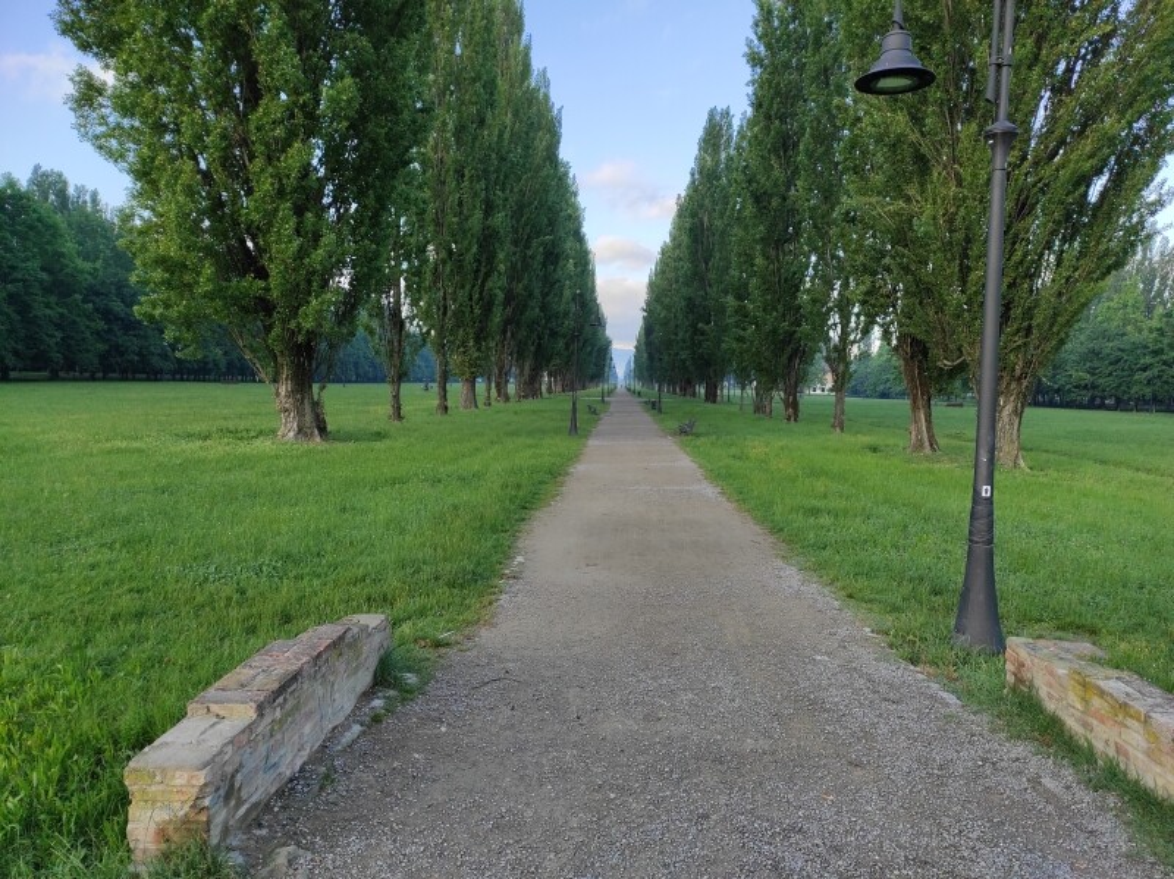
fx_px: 847
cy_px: 440
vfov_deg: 54.8
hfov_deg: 69.4
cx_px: 587
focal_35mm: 25
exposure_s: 1/615
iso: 100
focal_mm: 5.43
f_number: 1.89
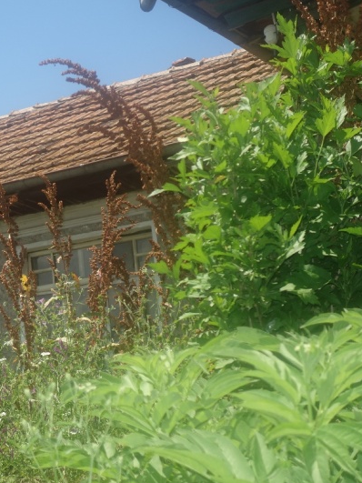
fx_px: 935
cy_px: 302
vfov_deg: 28.9
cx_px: -19
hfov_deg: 21.0
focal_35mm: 67
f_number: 2.8
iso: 125
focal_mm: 13.9
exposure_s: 1/2000
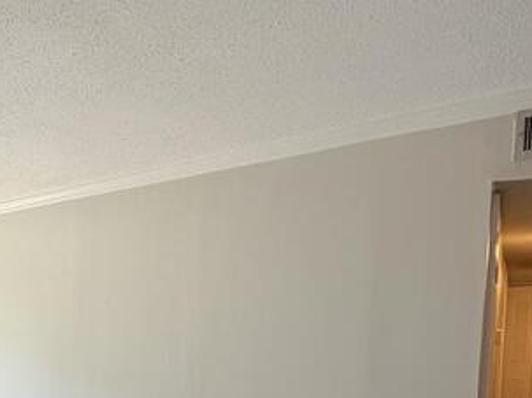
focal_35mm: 37
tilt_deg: -3.1
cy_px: 372
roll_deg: -0.2
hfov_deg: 44.0
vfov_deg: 35.9
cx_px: 19
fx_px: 568
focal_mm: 2.22
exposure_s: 1/120
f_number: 2.2
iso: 50
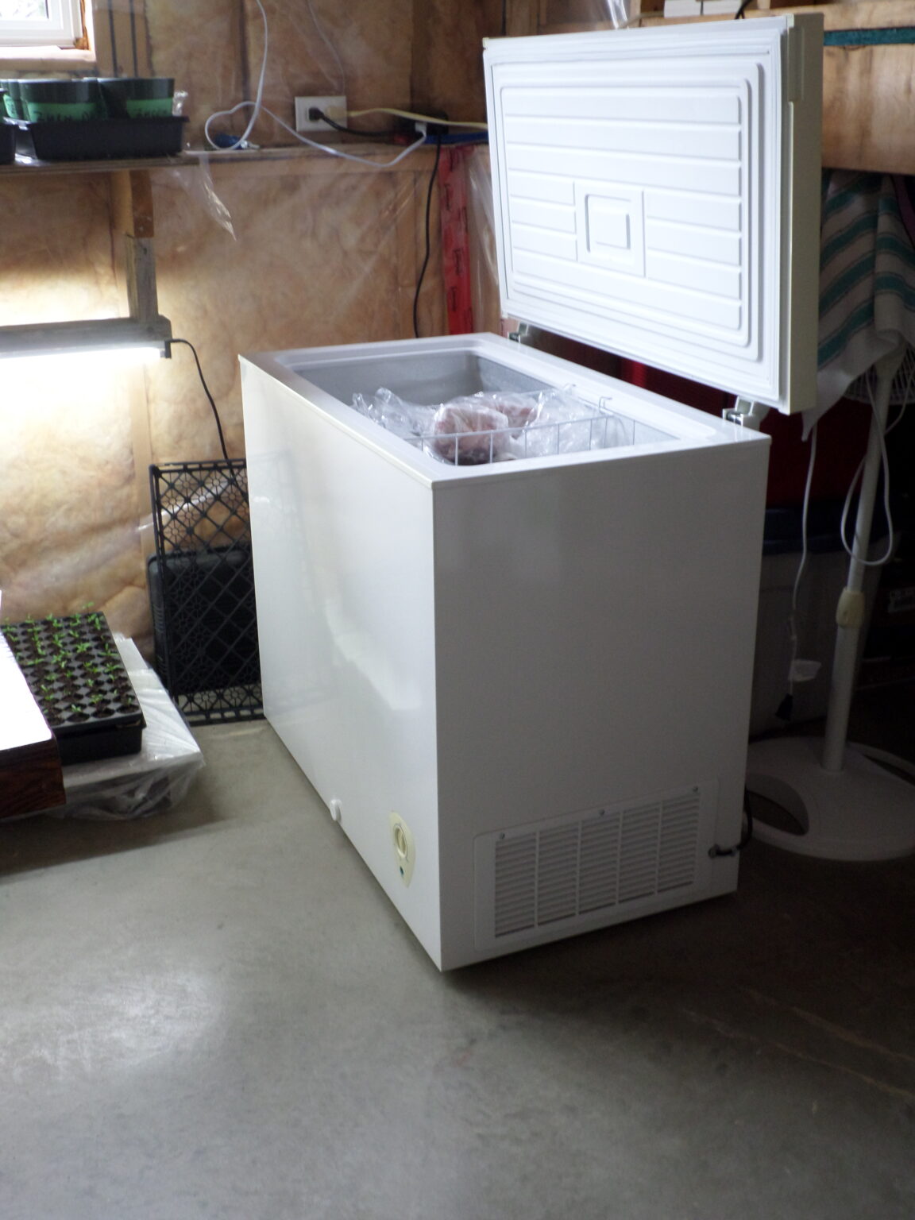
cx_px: 458
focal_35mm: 36
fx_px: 1269
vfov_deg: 51.4
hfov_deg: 39.7
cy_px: 610
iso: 160
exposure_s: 1/45
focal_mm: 6.5
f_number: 3
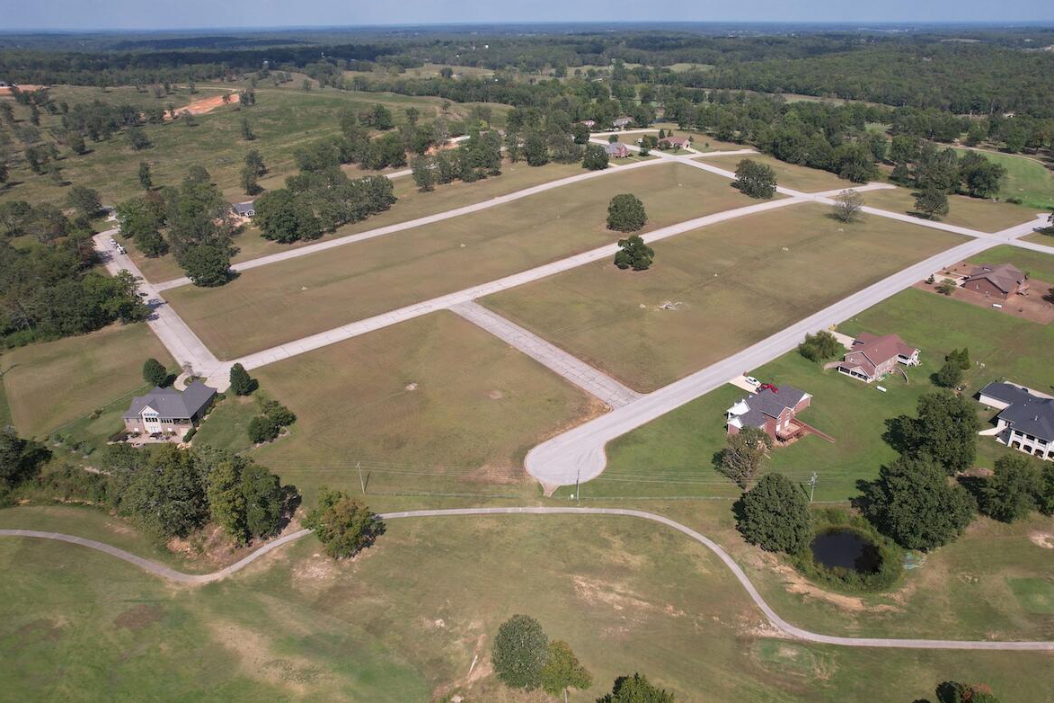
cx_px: 562
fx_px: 703
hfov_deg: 73.7
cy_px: 342
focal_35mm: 24
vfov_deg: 53.1
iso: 100
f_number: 2.8
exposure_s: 1/250
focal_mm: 8.38
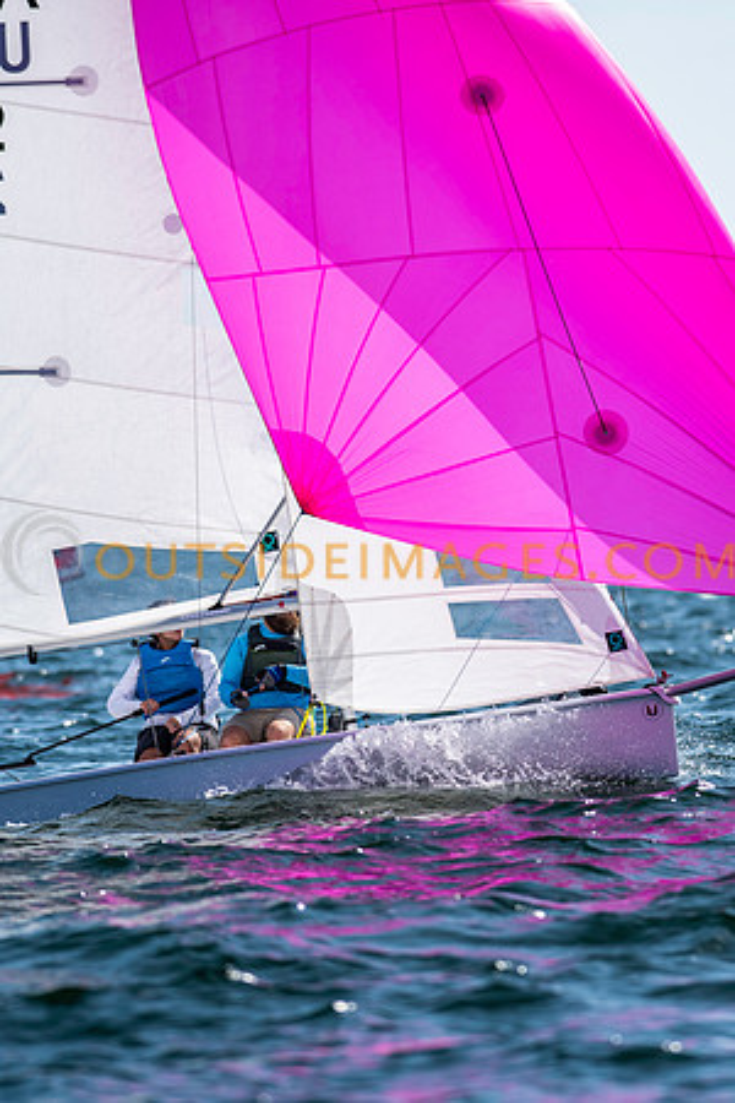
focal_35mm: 450
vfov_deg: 4.6
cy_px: 552
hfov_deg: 3.1
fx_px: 13780
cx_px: 368
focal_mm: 300
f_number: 5
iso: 200
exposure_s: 1/4000
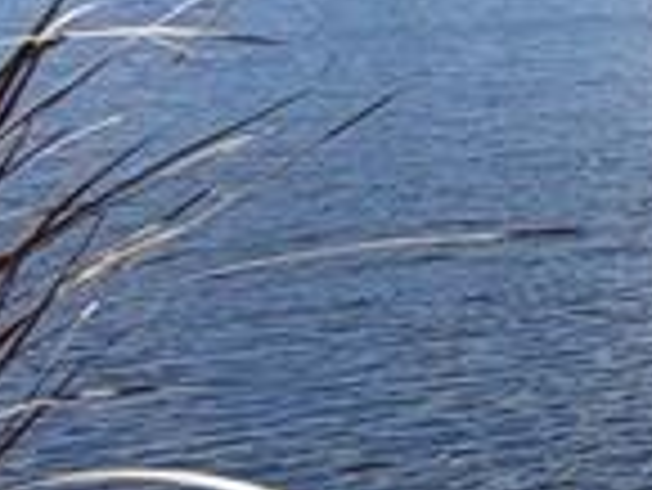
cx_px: 2158
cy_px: -108
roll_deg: +0.4
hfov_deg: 10.2
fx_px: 1866
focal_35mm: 99
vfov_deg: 14.5
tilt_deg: -1.5
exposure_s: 1/955
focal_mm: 2.22
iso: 20
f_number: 2.2
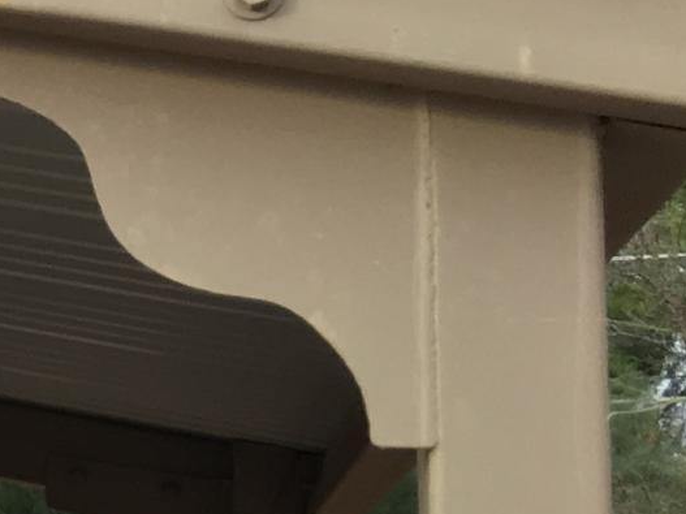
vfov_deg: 8.9
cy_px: 623
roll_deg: -0.4
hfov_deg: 9.7
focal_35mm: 165
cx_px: -1261
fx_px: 3269
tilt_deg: +6.4
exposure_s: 1/253
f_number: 2.2
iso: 25
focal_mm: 4.15
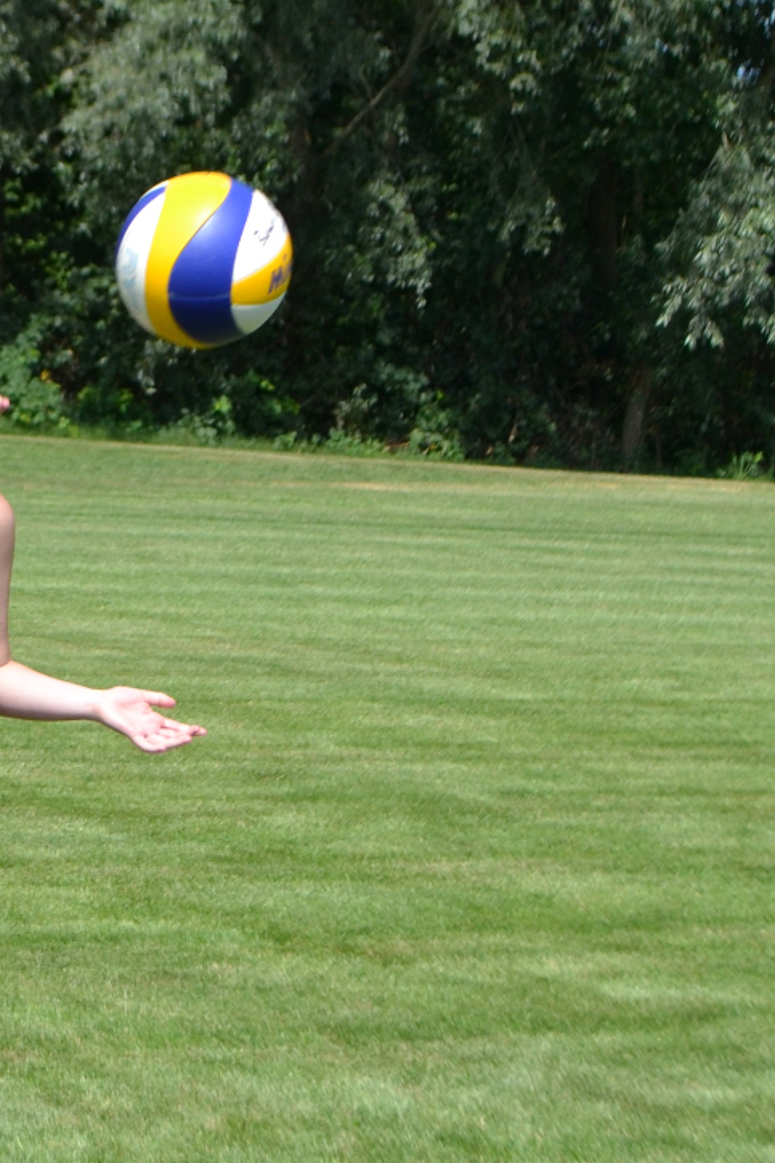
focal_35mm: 161
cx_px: -163
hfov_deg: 8.4
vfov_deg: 12.7
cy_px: 326
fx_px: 5201
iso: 400
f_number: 5
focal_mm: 38
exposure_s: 1/1250
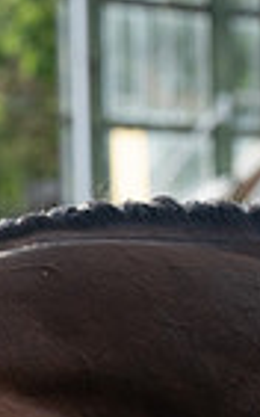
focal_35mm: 441
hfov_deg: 3.0
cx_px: 514
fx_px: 5005
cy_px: 464
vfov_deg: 4.8
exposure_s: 1/800
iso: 400
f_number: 4
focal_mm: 70
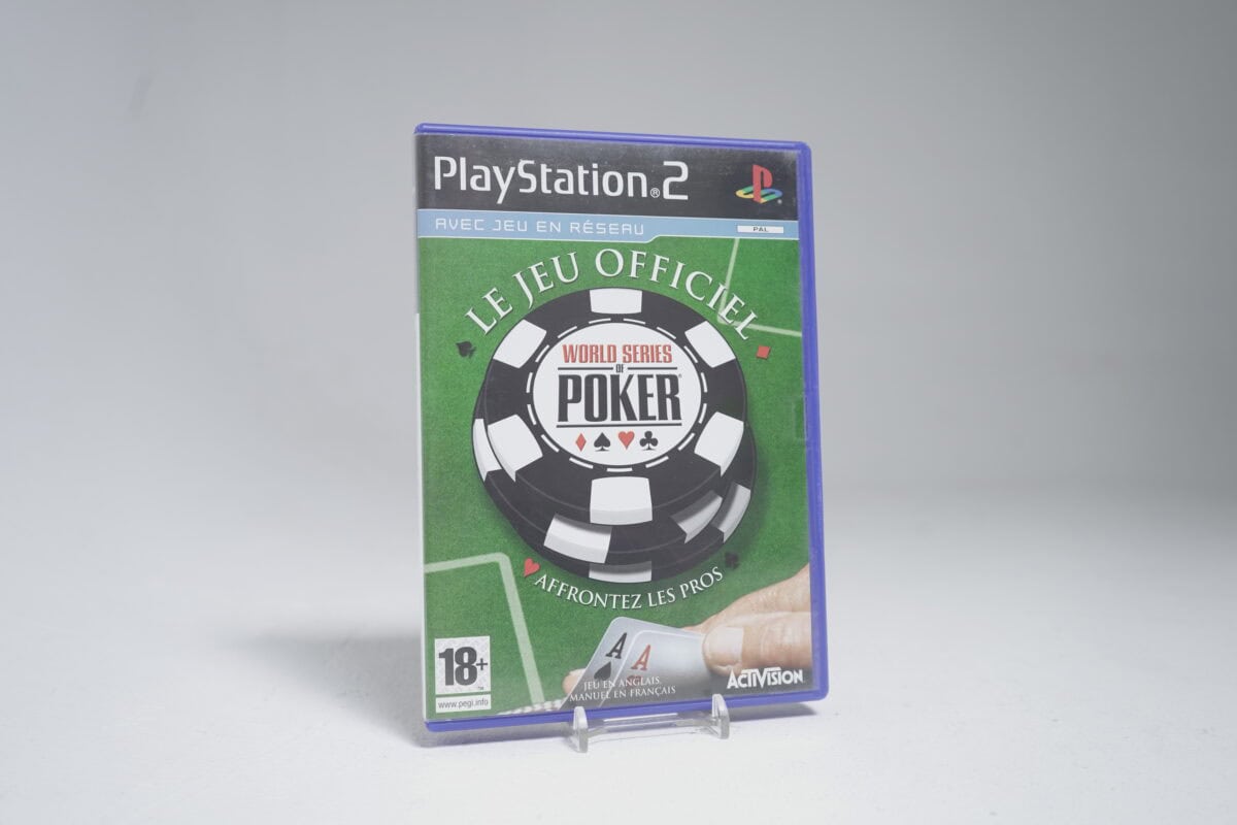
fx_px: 1134
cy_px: 412
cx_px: 618
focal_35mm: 33
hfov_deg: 57.2
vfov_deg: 40.0
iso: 640
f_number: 5.6
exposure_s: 1/20
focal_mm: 33
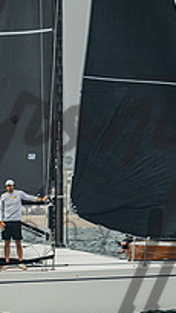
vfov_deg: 2.8
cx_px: -46
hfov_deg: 1.6
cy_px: 176
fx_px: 6335
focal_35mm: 762
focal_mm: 200
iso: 500
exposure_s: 1/1000
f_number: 6.3
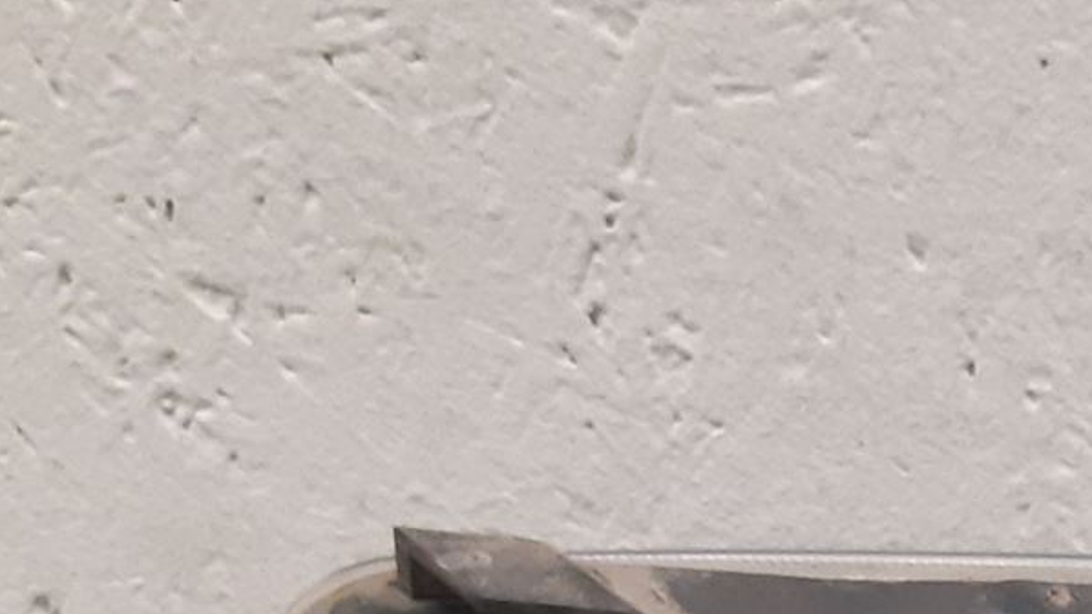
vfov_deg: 11.3
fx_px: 2808
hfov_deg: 19.4
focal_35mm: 97
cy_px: 1215
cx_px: 1600
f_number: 1.7
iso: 250
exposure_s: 1/50
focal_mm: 3.93
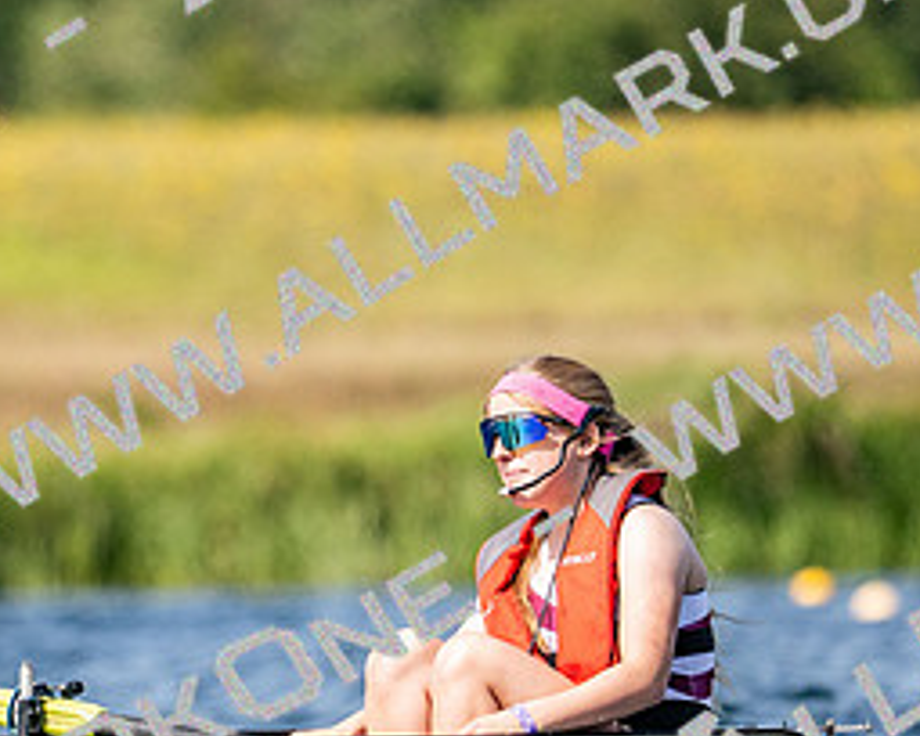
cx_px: 368
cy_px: 541
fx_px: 34852
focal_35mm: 1280
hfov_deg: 1.5
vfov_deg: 1.2
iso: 200
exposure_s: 1/2500
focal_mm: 400
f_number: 4.5
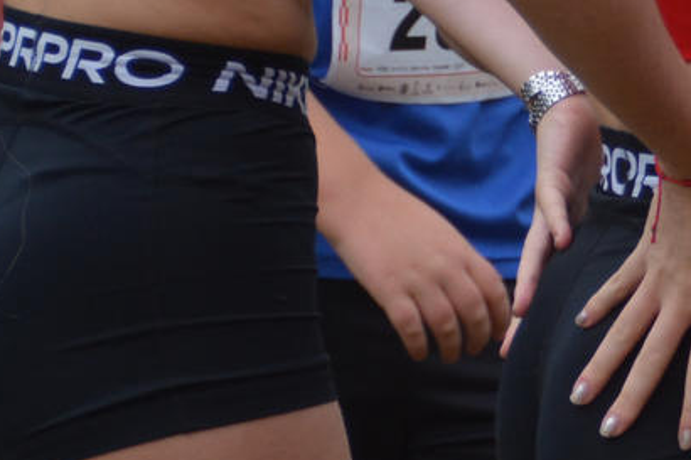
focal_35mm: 600
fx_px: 11511
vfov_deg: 2.3
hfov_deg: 3.4
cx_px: 1325
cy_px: -171
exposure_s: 1/500
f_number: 5.6
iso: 400
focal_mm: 80
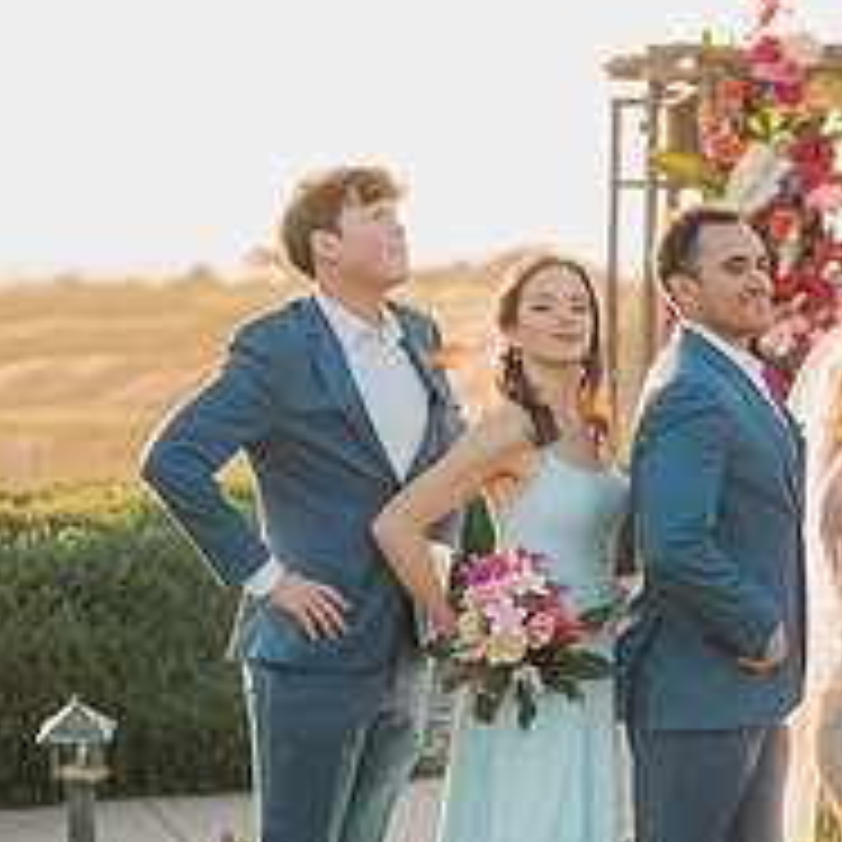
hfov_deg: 13.0
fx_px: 3633
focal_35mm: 132
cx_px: 928
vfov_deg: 13.2
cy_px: 520
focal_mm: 50
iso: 200
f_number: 1.2
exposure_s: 1/3200
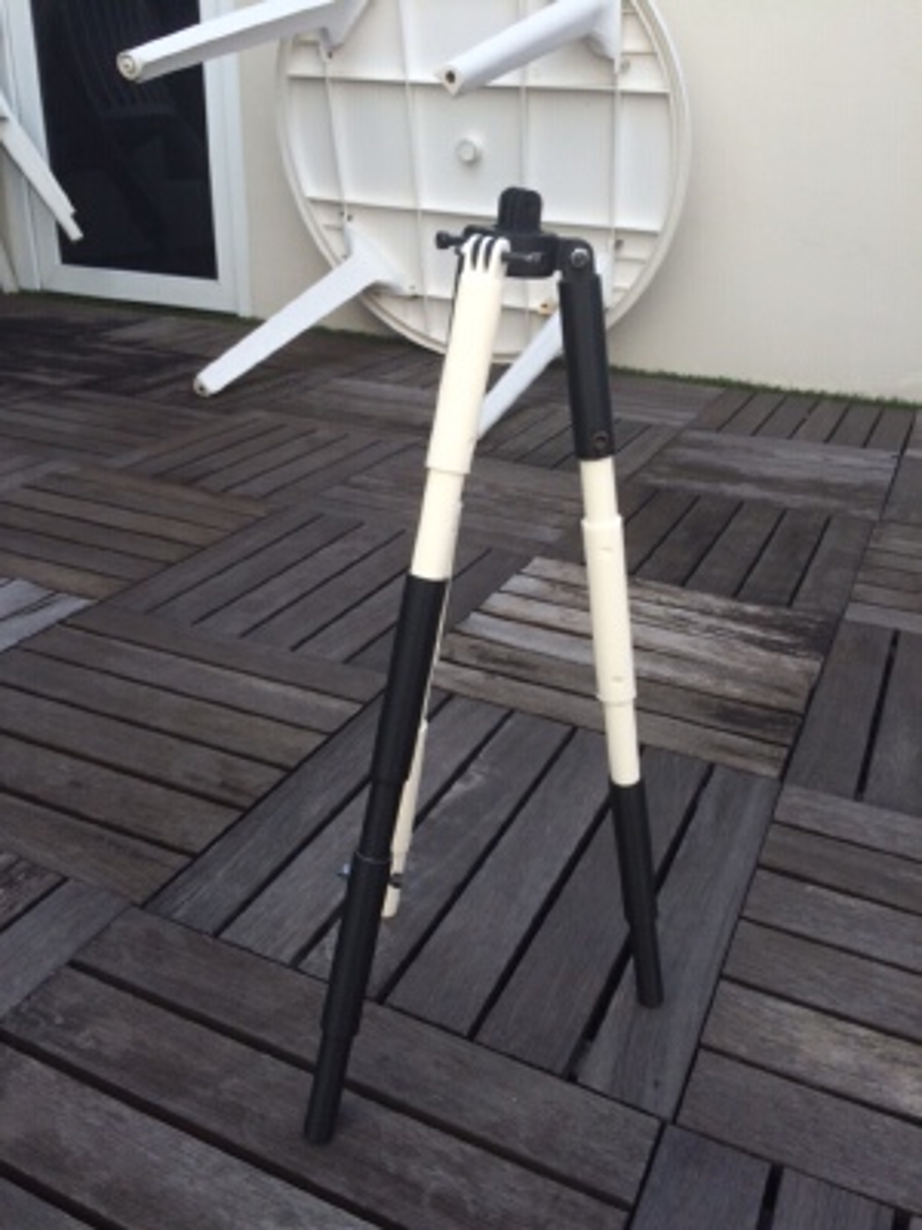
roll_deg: -0.6
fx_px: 1030
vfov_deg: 61.7
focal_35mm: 29
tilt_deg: -27.5
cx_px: 461
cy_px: 615
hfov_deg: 48.2
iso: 32
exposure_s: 1/604
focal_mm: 4.15
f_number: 2.2
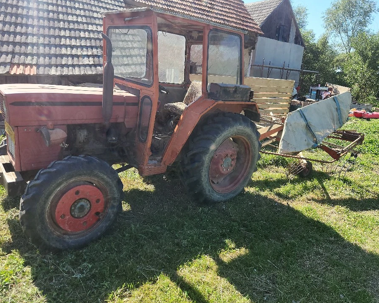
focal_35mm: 25
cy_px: 147
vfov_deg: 56.8
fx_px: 280
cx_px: 179
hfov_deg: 68.1
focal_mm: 5.4
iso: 20
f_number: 1.8
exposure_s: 1/588
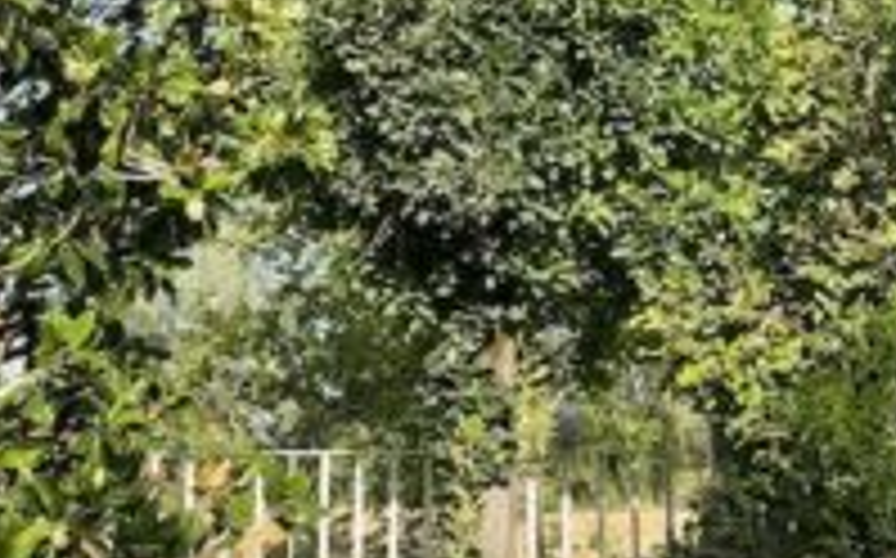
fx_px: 1805
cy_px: 20
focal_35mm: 74
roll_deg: -1.2
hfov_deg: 27.9
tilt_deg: +13.7
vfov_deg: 17.2
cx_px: 486
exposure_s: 1/1182
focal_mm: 4.2
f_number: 1.6
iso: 32
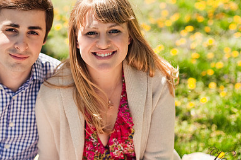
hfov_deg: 26.4
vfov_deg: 17.9
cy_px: 67
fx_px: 508
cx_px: 66
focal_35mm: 76
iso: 200
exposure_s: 1/1600
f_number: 2.5
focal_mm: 50
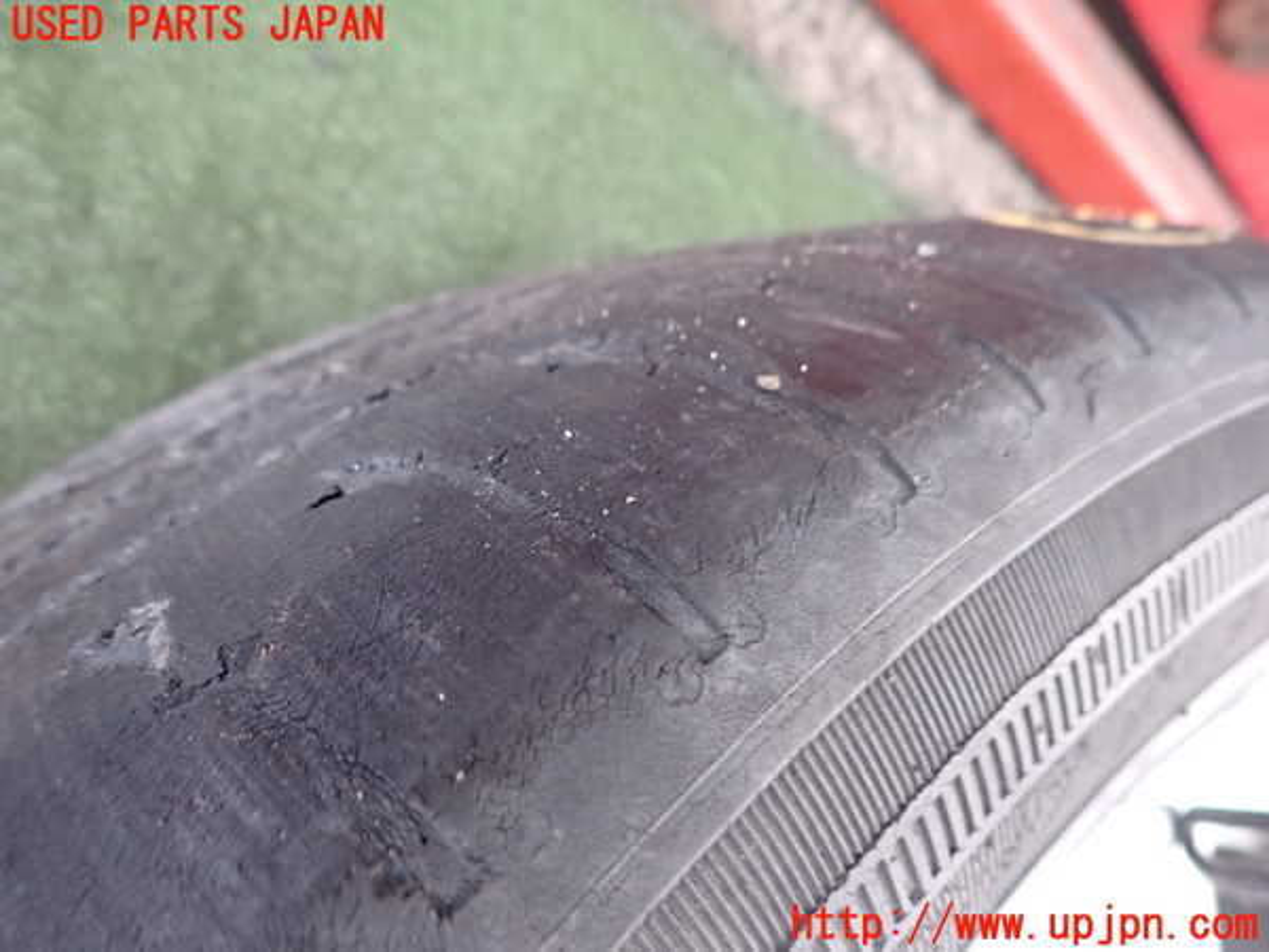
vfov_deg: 54.9
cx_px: 634
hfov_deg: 69.4
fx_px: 916
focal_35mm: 25
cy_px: 476
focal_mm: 4.5
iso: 800
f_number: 2
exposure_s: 1/25
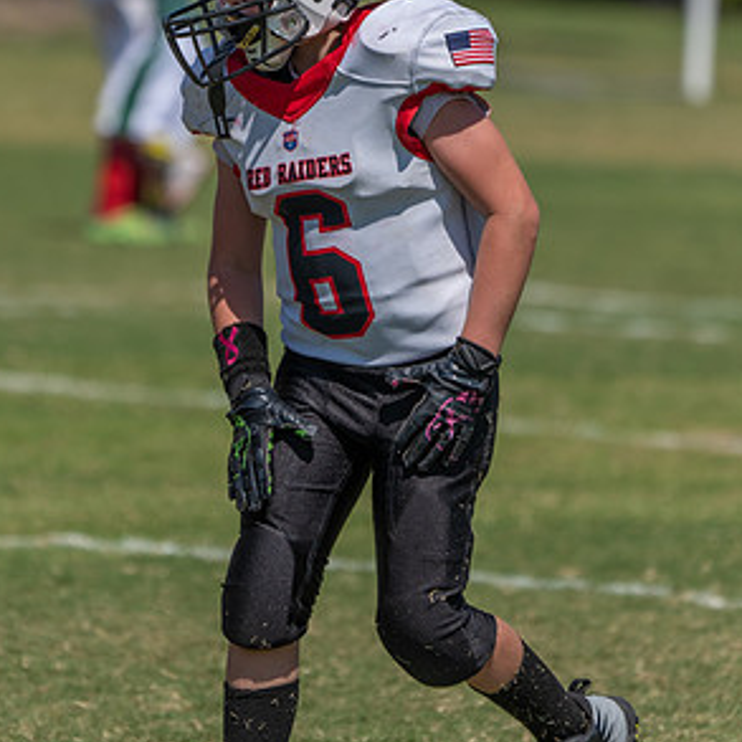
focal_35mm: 581
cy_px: 274
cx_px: 313
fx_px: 14090
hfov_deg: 3.0
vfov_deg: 3.0
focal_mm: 297
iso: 100
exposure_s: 1/800
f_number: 5.6
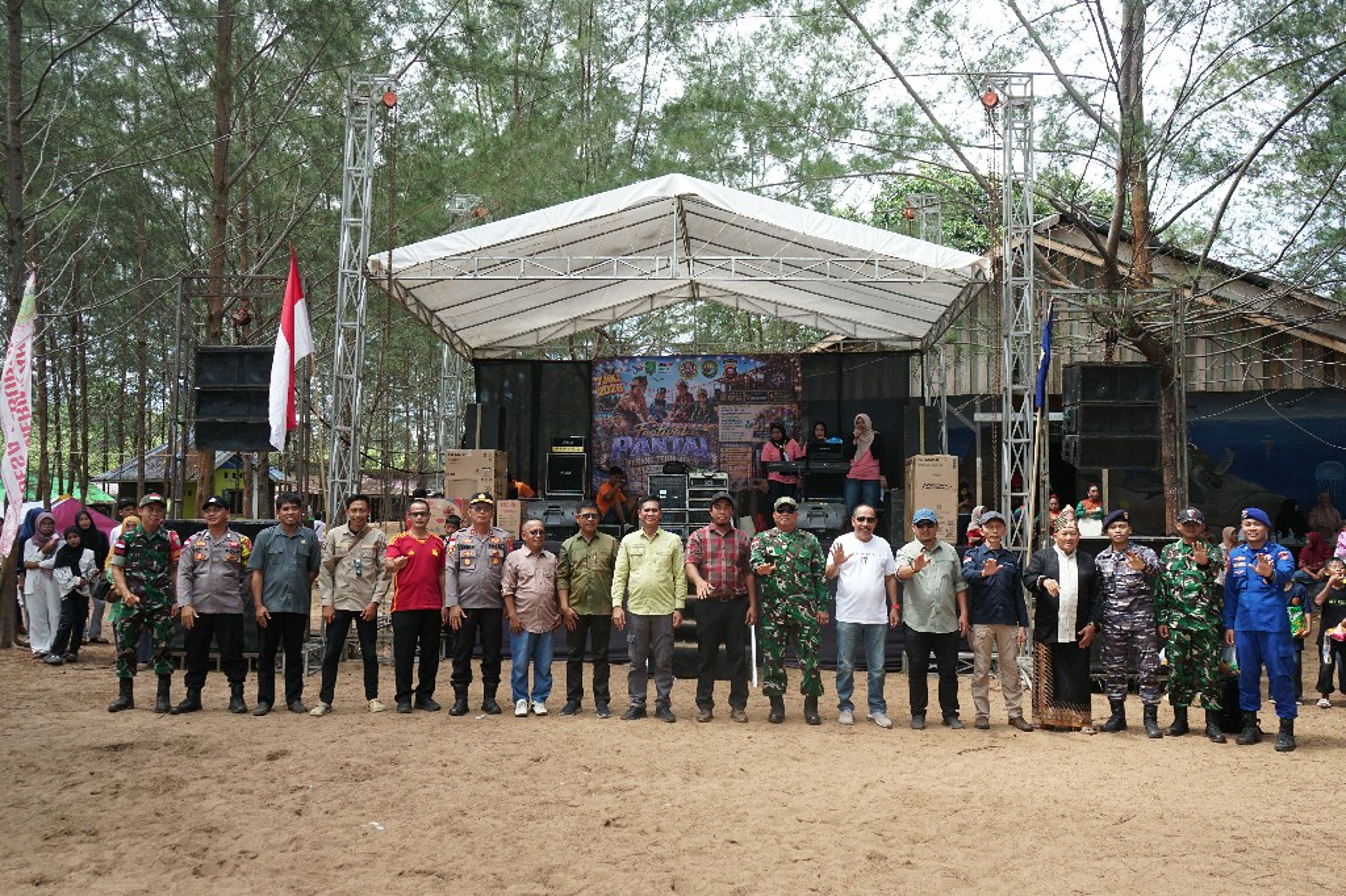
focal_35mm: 29
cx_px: 673
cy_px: 448
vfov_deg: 44.9
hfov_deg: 63.7
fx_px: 1084
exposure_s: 1/320
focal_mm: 29
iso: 400
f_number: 5.6
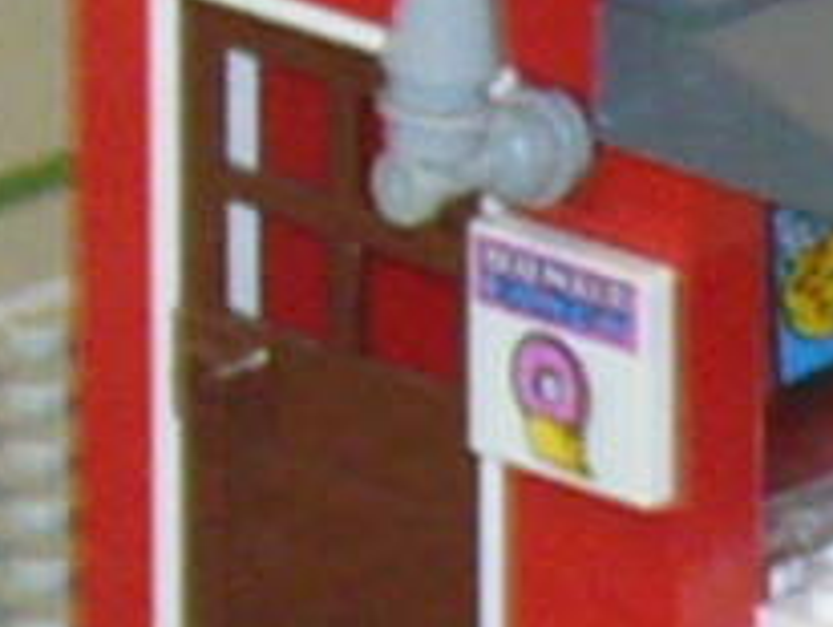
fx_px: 6312
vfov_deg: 5.7
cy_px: 281
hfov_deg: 7.4
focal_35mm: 262
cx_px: 1403
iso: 125
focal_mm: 9.9
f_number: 3.1
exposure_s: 1/8
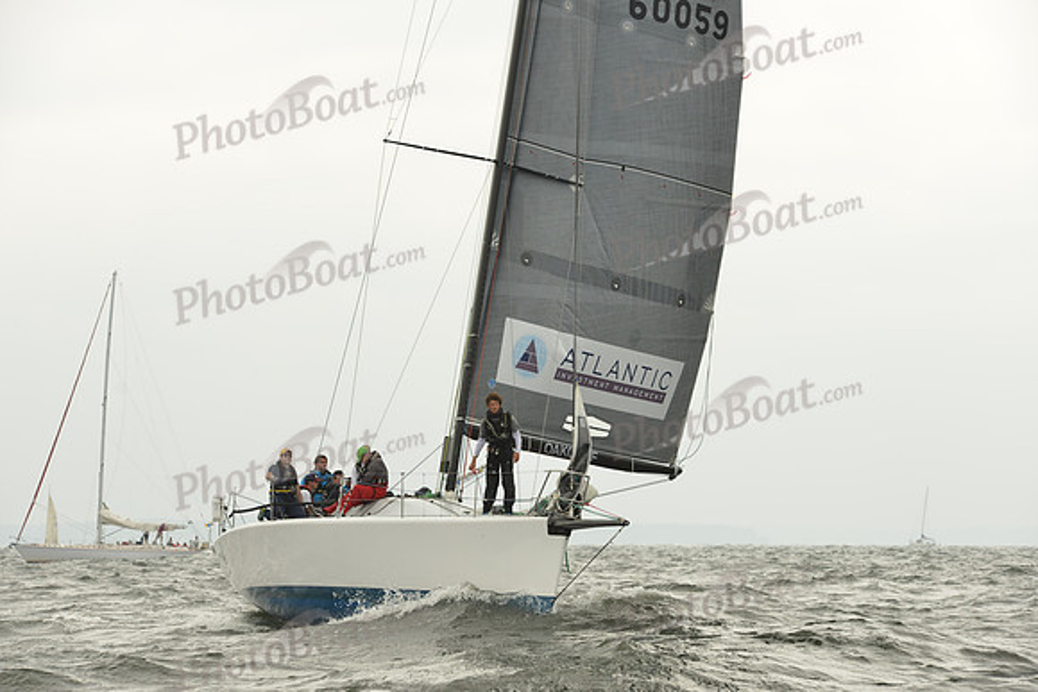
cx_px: 519
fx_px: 3230
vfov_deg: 12.2
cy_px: 346
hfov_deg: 18.3
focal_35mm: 112
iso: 320
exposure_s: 1/1250
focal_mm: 112
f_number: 7.1
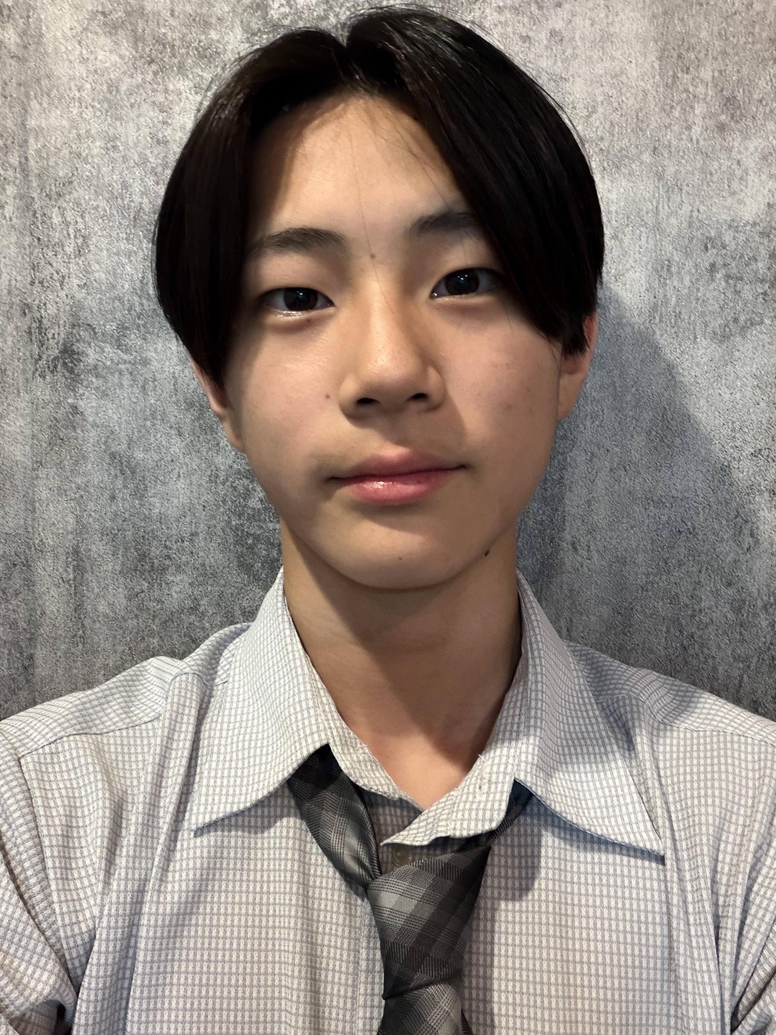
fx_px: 897
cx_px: 388
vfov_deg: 60.0
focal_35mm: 30
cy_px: 518
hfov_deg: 46.8
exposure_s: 1/30
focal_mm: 2.71
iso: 320
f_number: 1.9
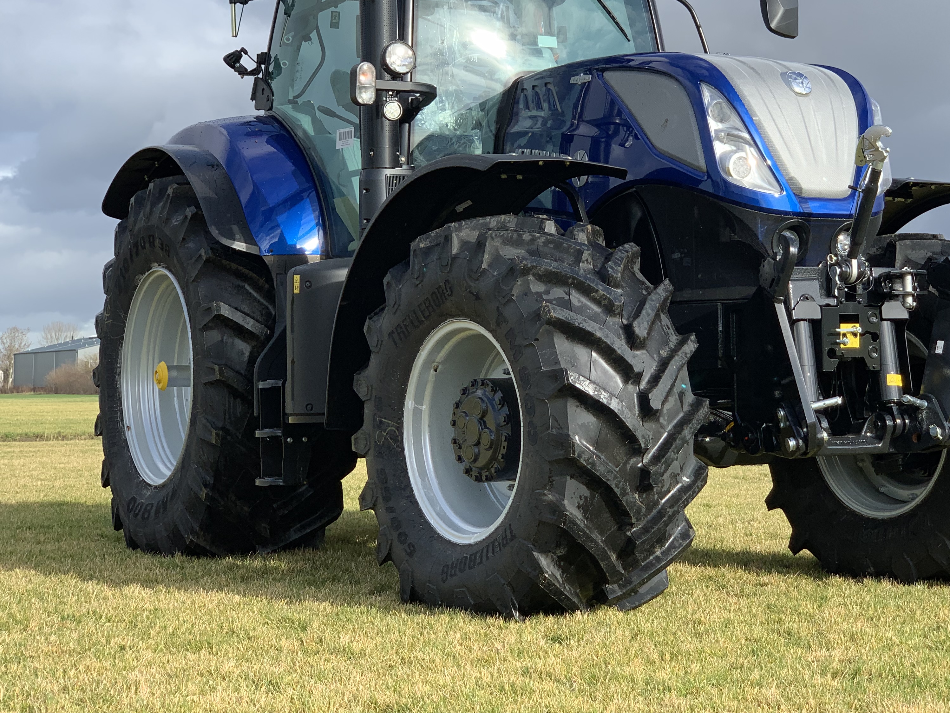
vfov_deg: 20.9
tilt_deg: +4.0
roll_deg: +0.3
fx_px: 1921
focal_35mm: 70
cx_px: 589
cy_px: 241
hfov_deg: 27.7
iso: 16
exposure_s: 1/639
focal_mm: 6
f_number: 2.4
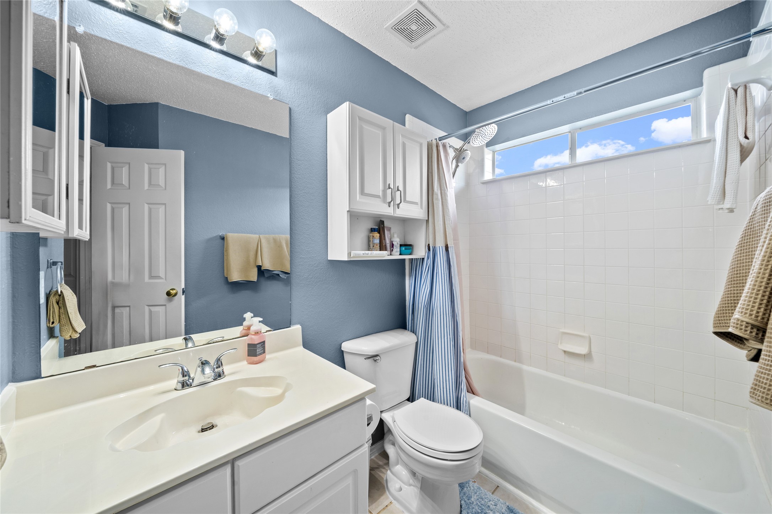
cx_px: 386
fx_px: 257
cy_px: 257
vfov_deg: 90.0
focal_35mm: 12
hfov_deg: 112.6
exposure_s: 1
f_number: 11
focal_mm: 12
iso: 200
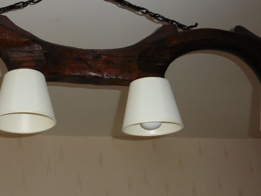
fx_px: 407
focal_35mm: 54
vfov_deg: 27.0
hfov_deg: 35.2
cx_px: 86
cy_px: 92
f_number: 3.3
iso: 160
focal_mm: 4.3
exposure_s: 1/60
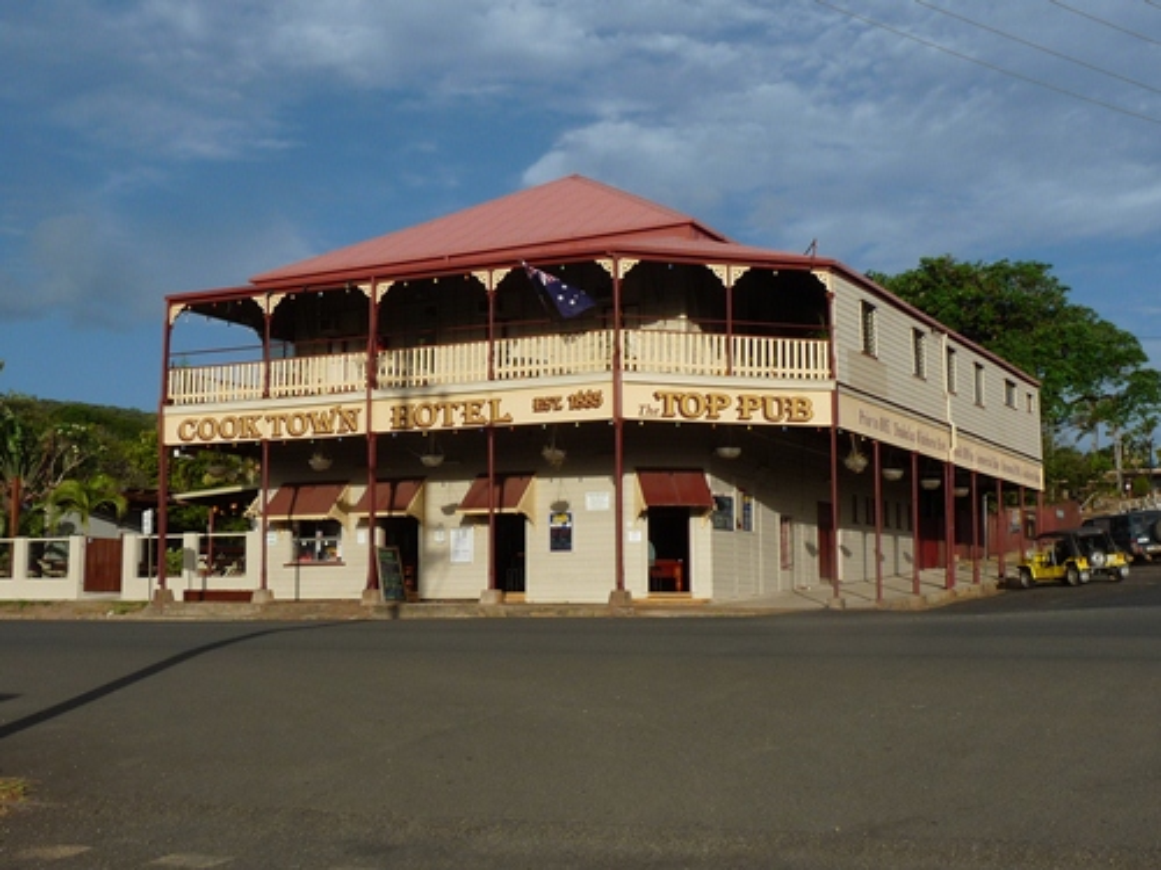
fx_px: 1509
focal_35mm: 45
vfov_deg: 32.2
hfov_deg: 42.1
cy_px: 435
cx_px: 580
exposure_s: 1/400
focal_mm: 5.6
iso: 100
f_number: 6.3
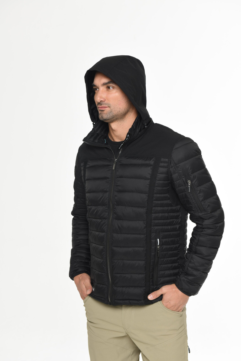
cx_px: 120
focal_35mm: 66
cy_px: 180
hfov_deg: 20.6
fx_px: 663
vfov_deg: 30.5
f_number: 9
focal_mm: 66
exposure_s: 1/125
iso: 100
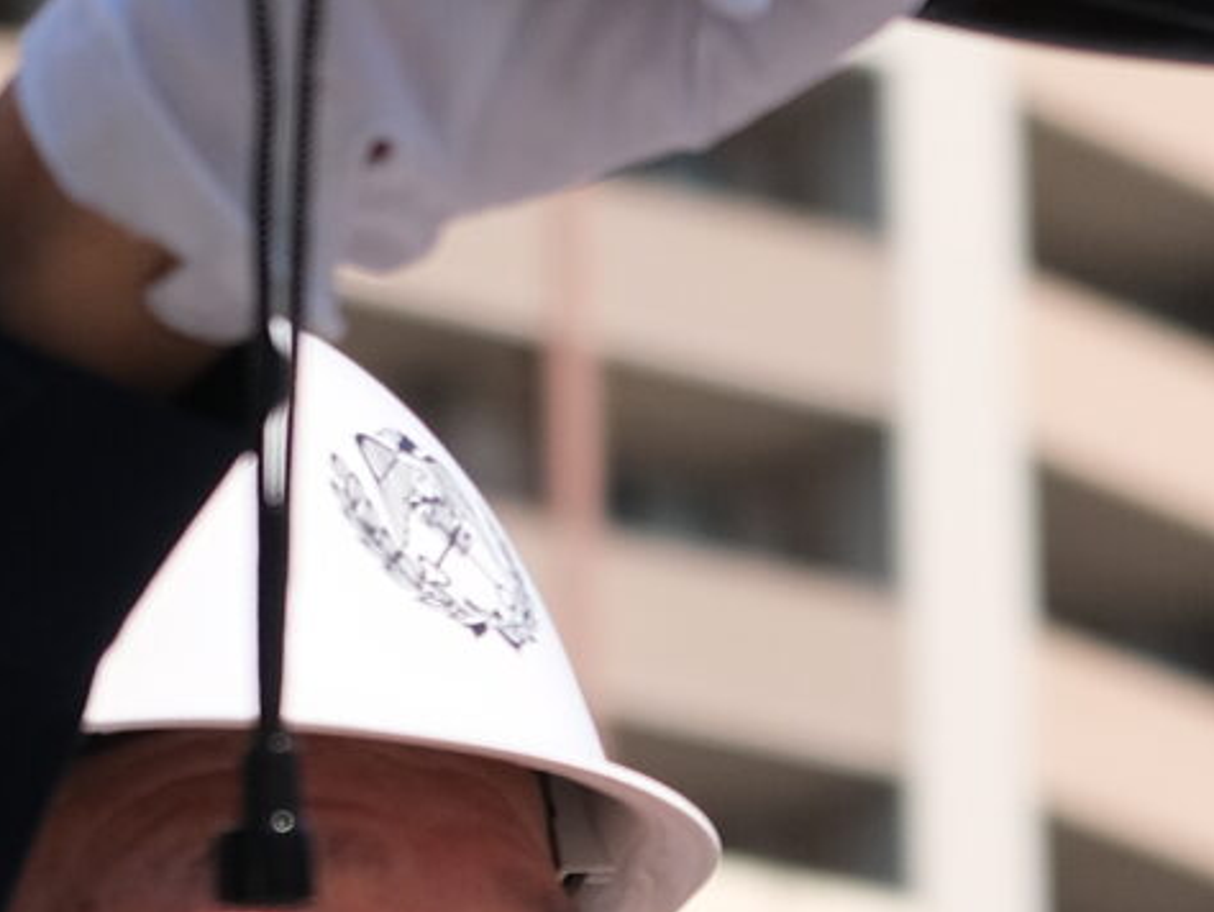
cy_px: 790
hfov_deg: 4.6
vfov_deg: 3.5
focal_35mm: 431
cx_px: 645
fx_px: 15123
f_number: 4
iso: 320
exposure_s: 1/1800
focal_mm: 55
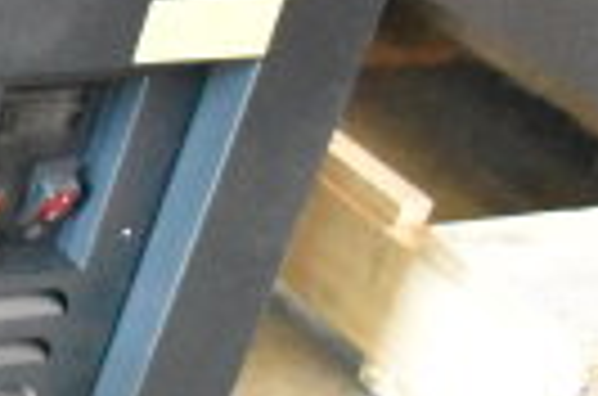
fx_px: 2287
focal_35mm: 138
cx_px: -746
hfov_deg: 12.4
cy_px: 128
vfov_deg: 9.9
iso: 16000
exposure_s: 1/30
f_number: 3.5
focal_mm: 20
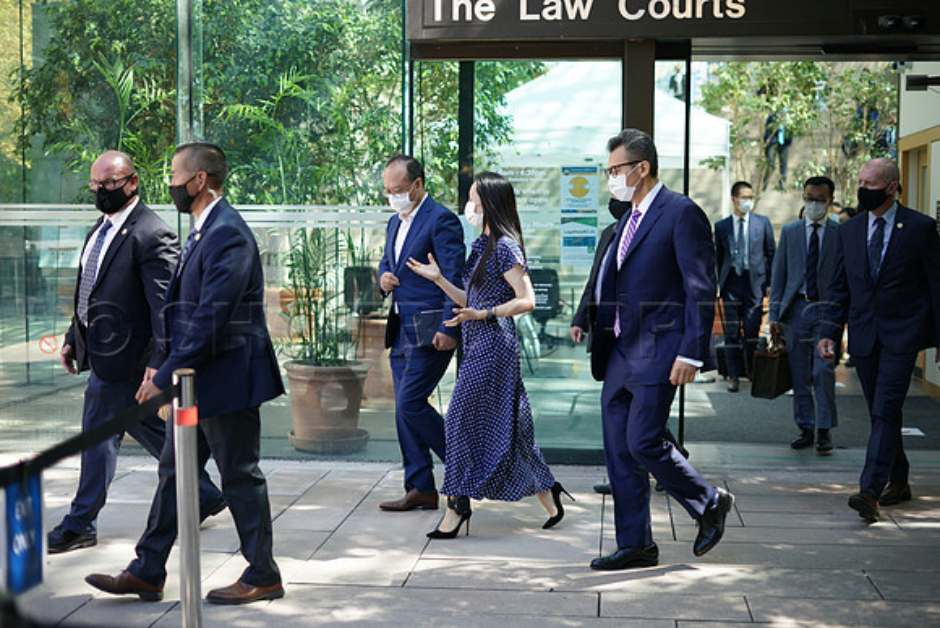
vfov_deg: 27.0
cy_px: 314
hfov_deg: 39.6
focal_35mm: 50
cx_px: 470
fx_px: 1306
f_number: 2
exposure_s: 1/500
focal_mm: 50
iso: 200
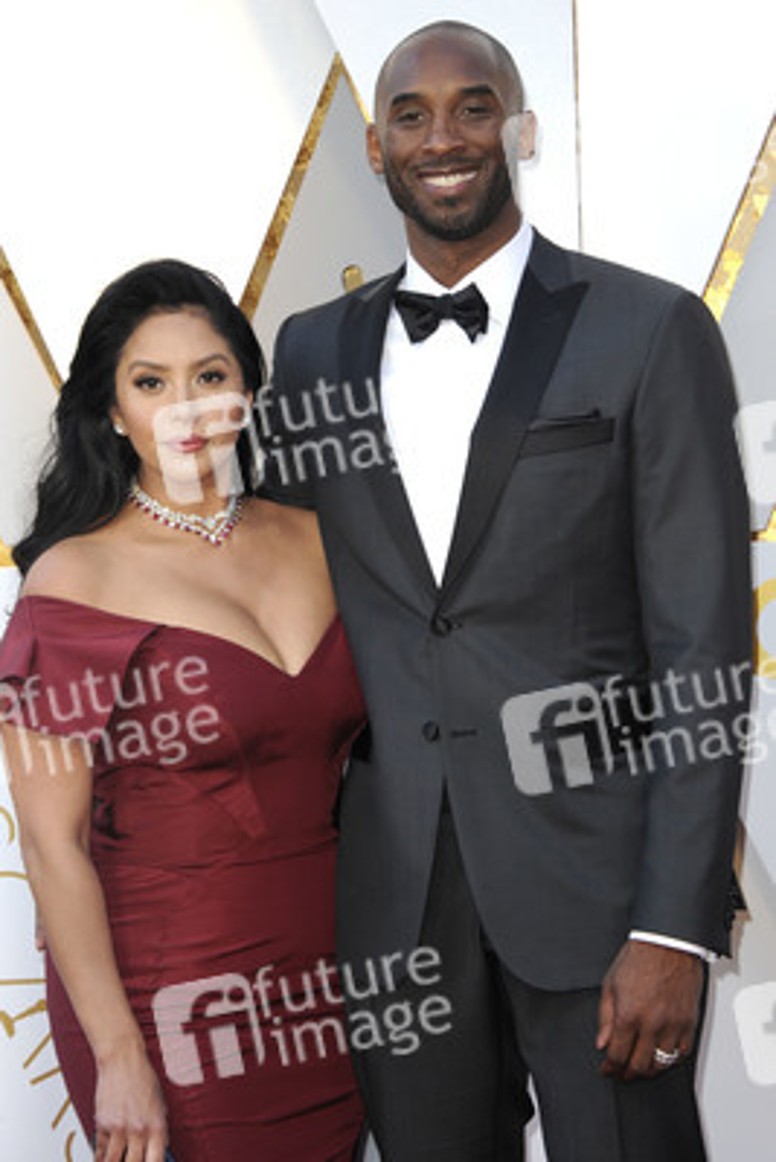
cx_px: 388
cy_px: 581
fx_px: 3230
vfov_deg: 20.4
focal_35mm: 100
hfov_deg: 13.7
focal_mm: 100
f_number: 7.1
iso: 1000
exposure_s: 1/250
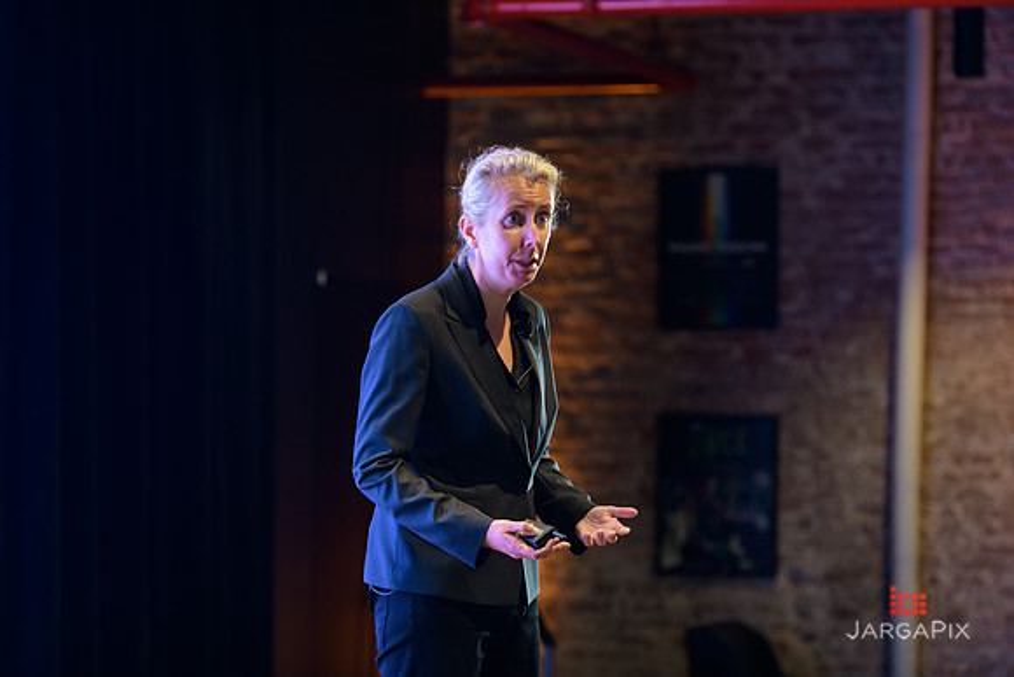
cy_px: 338
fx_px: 3381
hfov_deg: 17.1
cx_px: 507
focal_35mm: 120
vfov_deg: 11.4
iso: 1600
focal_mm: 120
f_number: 3.2
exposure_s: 1/125
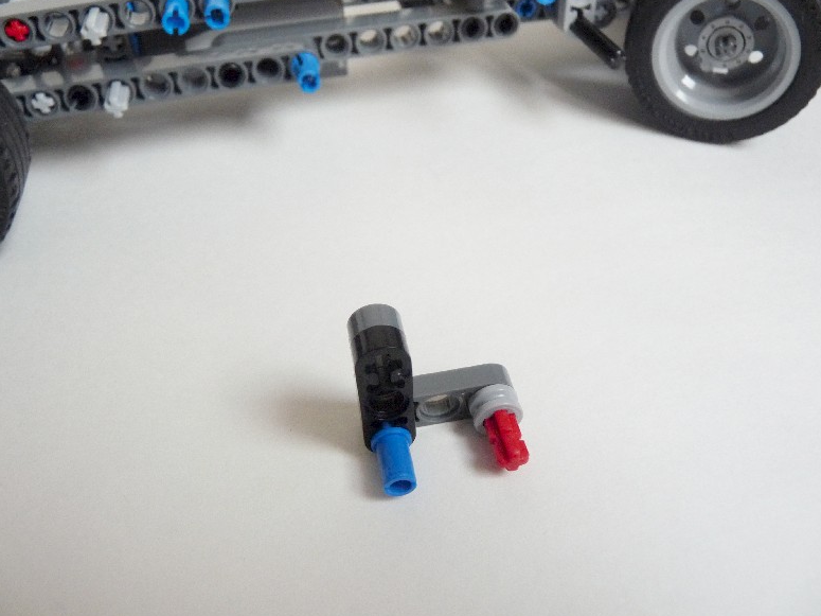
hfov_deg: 56.8
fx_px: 759
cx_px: 405
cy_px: 303
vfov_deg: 44.1
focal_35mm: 32
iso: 320
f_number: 3
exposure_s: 1/30
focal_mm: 5.4
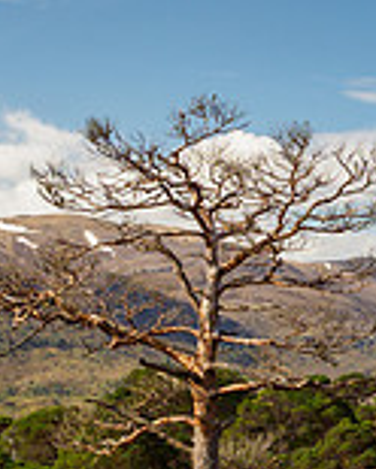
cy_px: 305
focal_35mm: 111
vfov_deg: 17.3
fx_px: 1544
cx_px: 585
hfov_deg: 13.0
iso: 200
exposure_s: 1/200
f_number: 5.6
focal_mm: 14
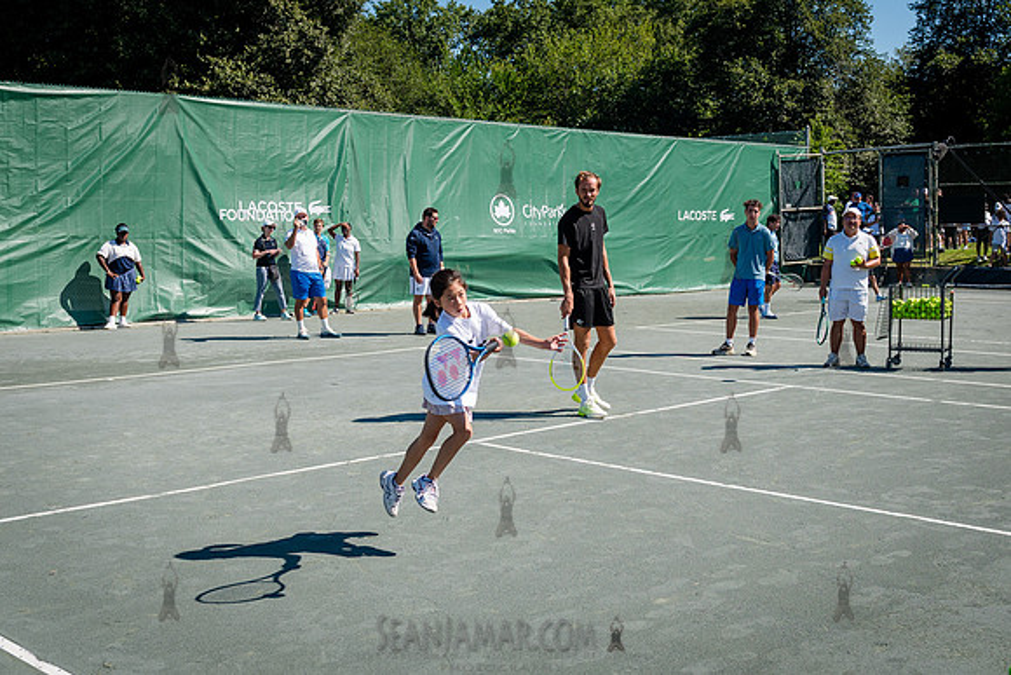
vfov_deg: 29.8
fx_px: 1265
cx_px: 562
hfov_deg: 43.5
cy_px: 298
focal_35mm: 45
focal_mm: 31
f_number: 4
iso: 200
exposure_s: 1/1250
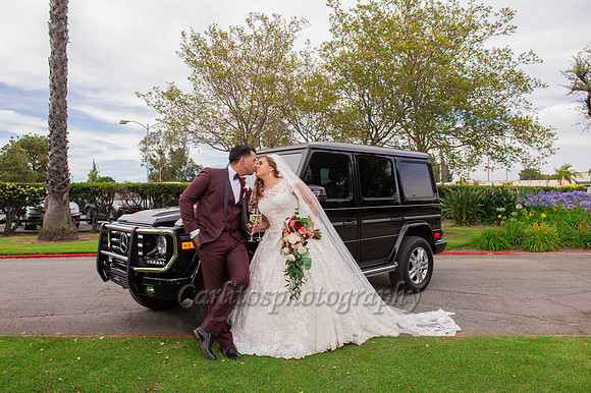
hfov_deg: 69.4
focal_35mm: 26
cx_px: 296
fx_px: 427
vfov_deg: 49.5
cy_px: 196
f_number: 8
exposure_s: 1/250
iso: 400
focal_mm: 26
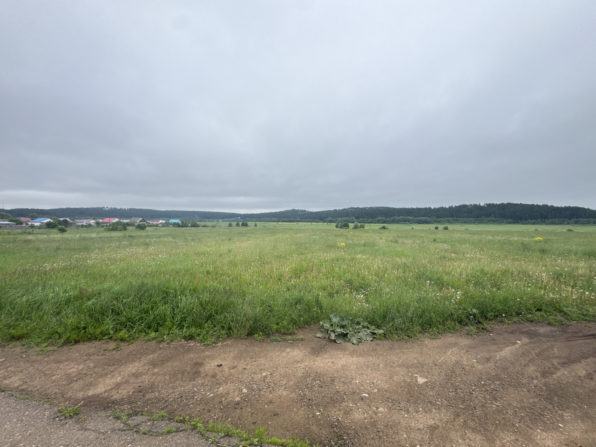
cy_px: 224
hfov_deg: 102.1
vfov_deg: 85.7
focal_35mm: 14
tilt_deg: -0.5
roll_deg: +1.2
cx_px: 298
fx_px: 241
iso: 40
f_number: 2.2
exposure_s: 1/238
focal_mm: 2.22
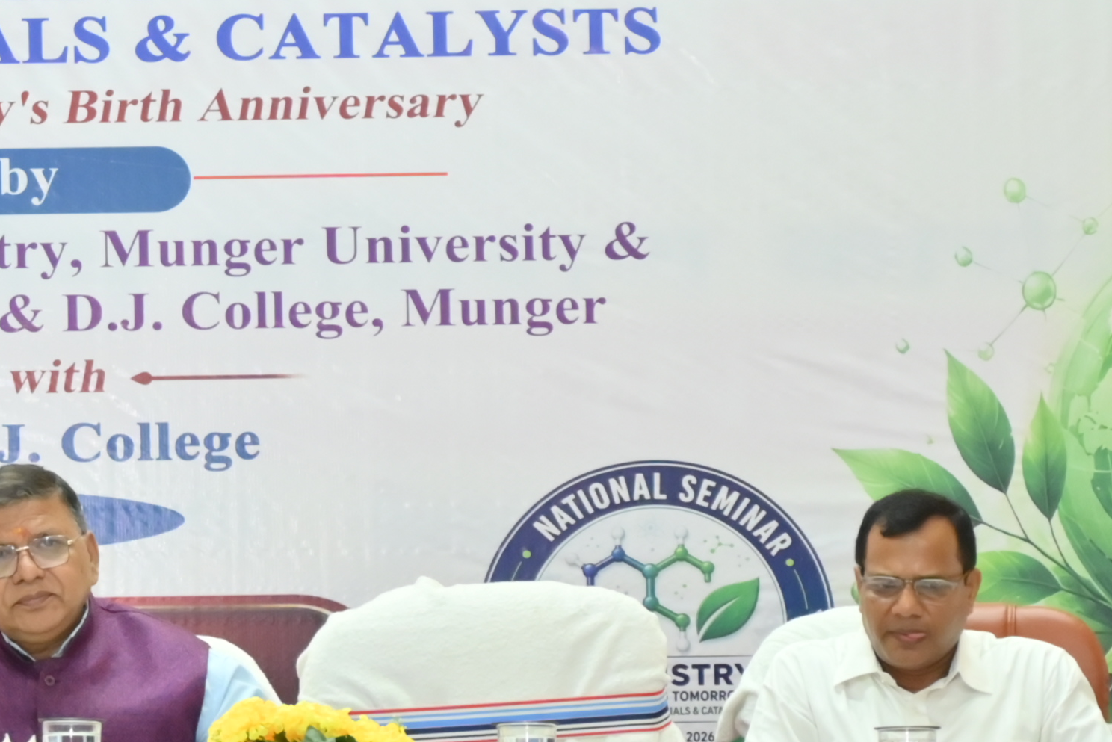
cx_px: -373
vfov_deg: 4.9
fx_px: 8744
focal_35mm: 283
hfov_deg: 7.2
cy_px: 123
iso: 1250
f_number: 4
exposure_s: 1/100
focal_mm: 70
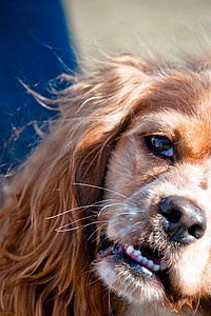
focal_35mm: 416
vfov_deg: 5.0
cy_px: 217
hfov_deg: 3.3
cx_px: 130
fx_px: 3655
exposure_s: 1/500
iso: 200
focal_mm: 185
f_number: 5
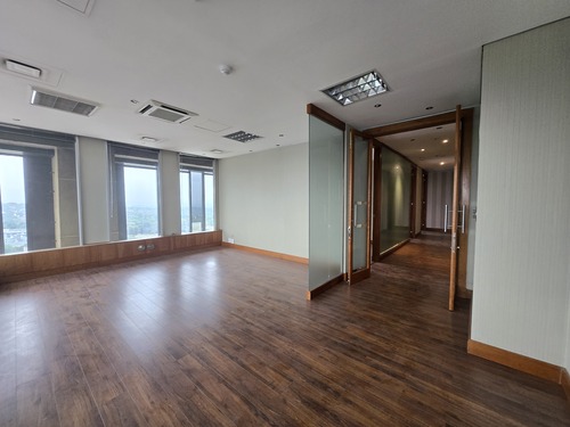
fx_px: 214
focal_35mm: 13
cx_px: 285
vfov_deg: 89.9
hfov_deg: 106.2
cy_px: 214
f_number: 2.2
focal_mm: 1.7
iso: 125
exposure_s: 1/50
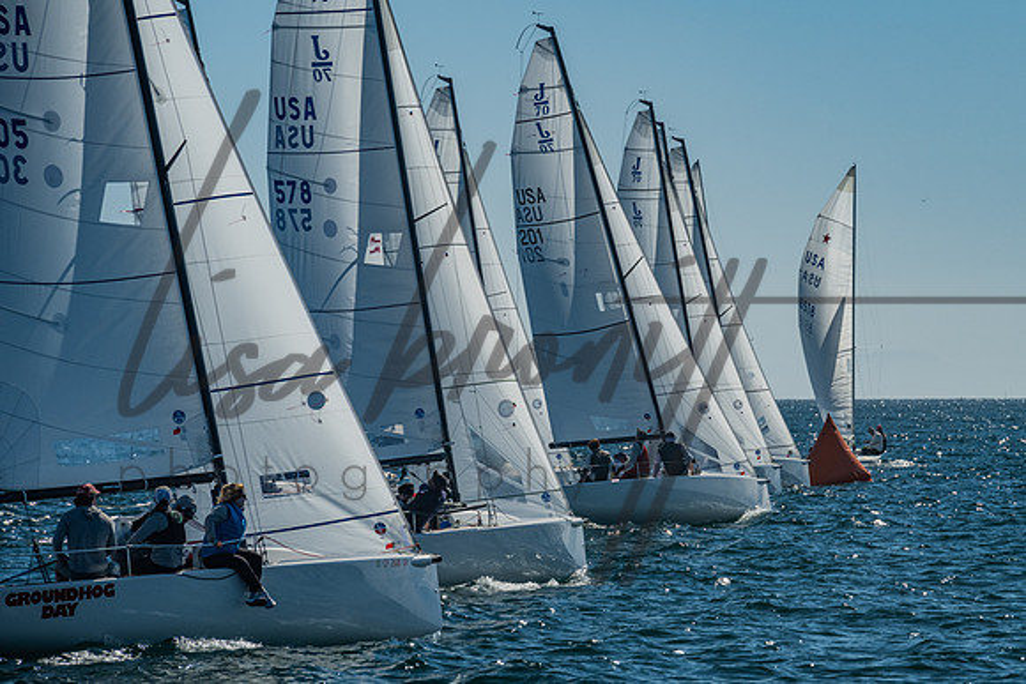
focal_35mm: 261
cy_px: 397
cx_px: 664
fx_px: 7447
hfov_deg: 7.9
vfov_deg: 5.3
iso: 400
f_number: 10
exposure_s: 1/800
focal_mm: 200
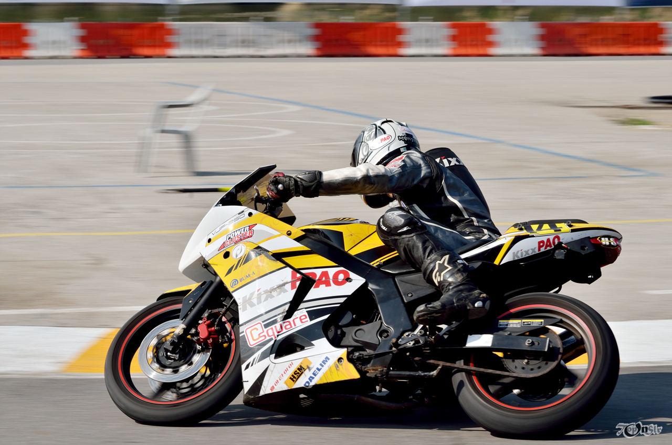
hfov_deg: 15.9
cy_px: 222
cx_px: 336
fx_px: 2403
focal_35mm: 129
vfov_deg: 10.6
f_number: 14
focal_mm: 86
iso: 100
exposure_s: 1/250
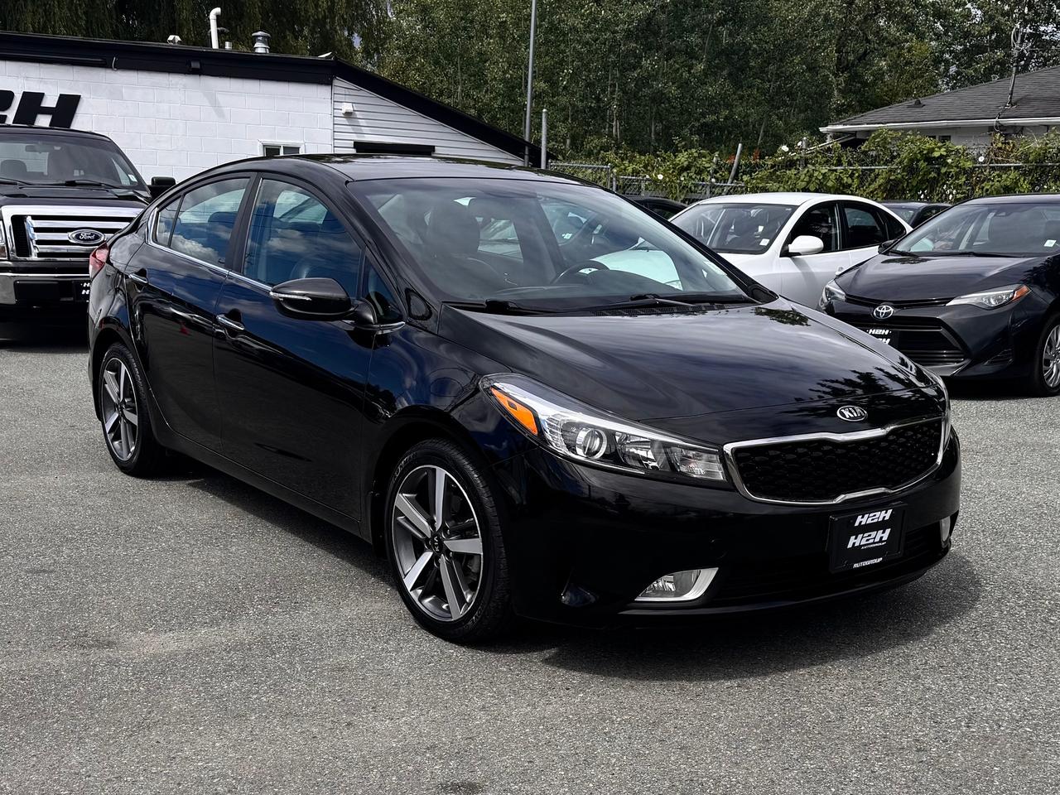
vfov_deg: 56.8
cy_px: 398
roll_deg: -0.6
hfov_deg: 71.6
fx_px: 735
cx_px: 530
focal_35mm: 24
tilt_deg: -15.4
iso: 80
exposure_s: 1/4608
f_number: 1.78
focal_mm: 6.76
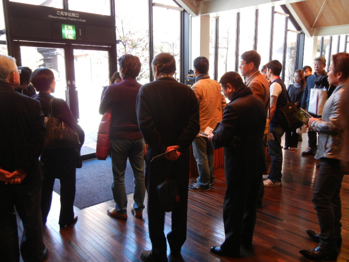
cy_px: 131
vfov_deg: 46.8
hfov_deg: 60.0
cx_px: 174
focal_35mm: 30
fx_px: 302
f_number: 3.5
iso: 248
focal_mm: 5.4
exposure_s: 1/30
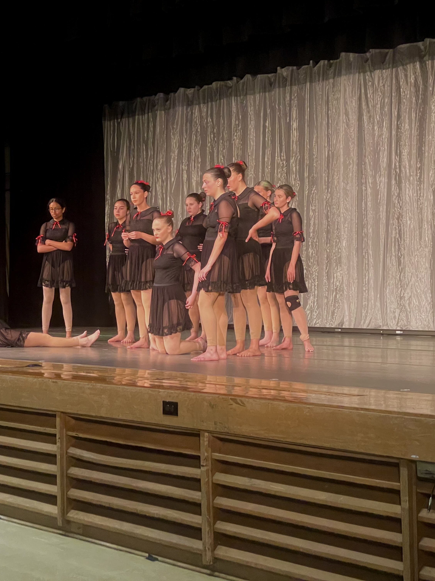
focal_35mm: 70
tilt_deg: +1.4
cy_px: 288
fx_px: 1173
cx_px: 101
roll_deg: -0.4
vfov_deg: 27.8
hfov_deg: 20.8
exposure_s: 1/60
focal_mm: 6
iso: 500
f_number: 2
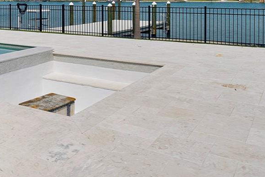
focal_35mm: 44
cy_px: 2
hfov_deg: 41.5
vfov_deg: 28.7
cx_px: 34
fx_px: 324
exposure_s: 1/1250
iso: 200
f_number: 9
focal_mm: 16
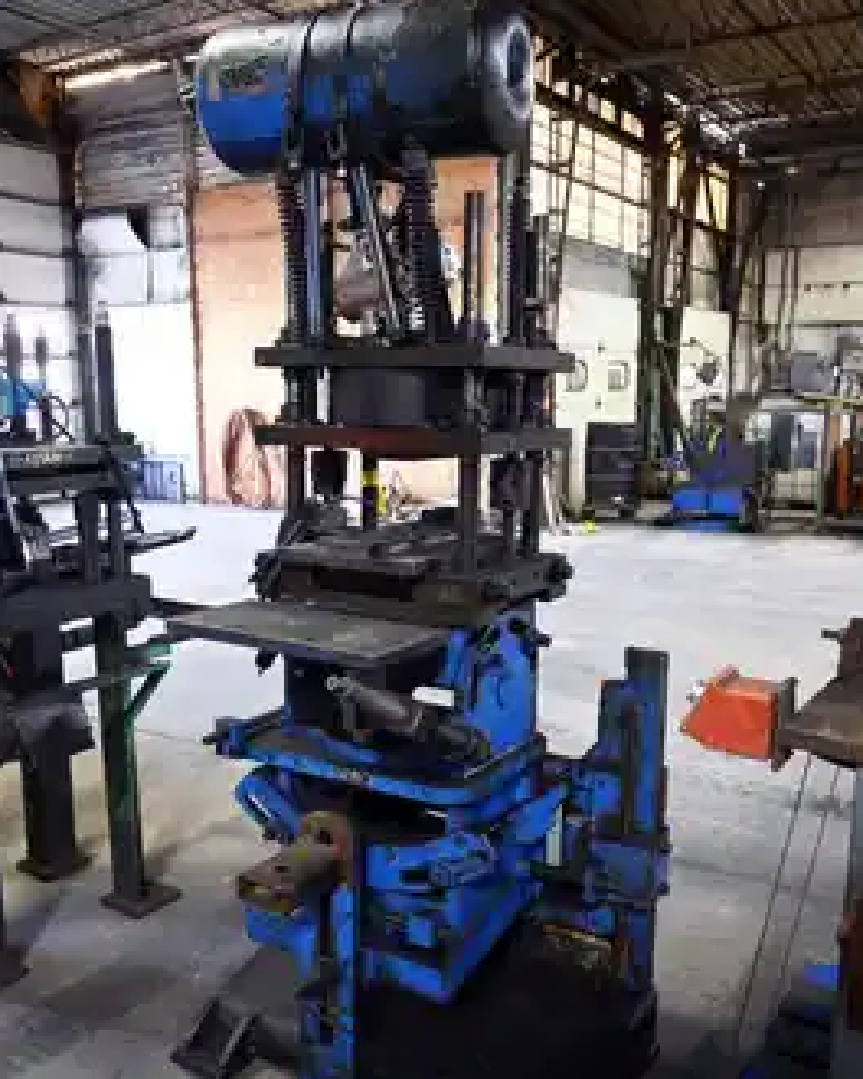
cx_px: 430
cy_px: 572
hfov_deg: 44.2
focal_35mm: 33
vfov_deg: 53.8
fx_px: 1063
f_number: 3.8
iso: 3200
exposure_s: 1/30
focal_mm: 19.5
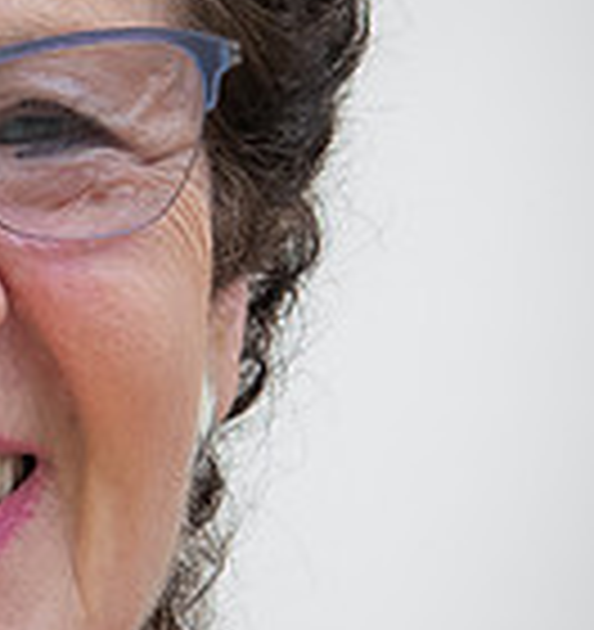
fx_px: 8625
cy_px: 940
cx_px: -52
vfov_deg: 4.2
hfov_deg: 3.9
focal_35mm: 431
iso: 500
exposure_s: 1/80
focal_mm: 42
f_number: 6.3
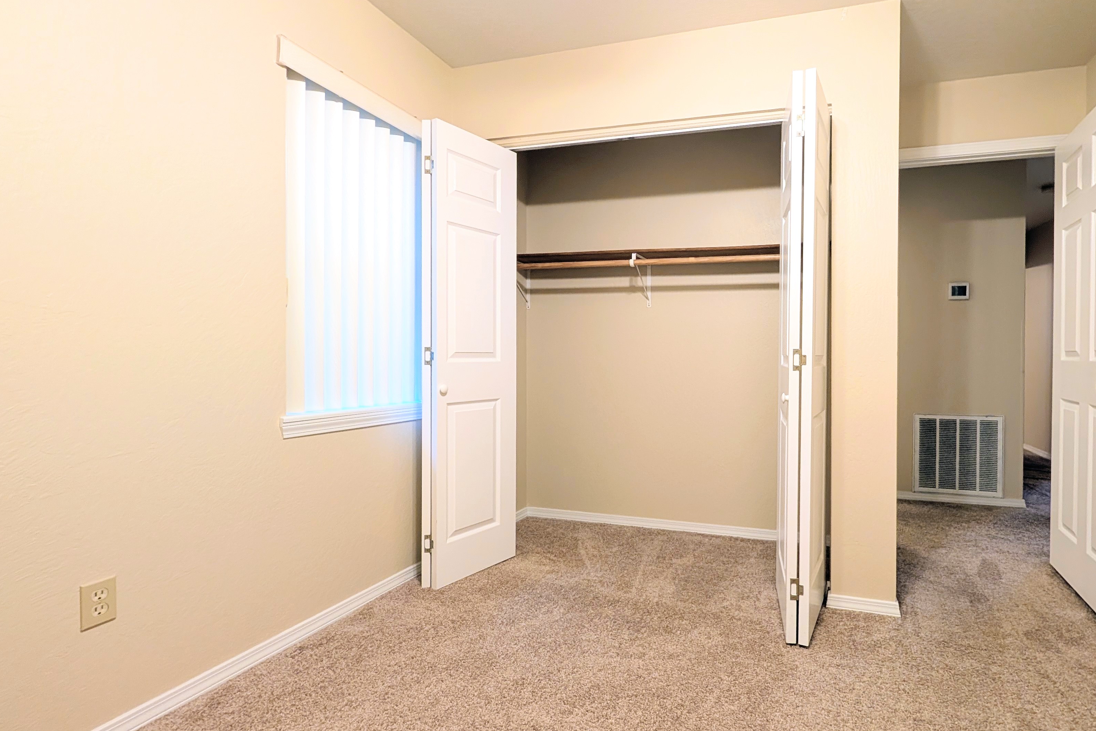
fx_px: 487
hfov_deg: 95.3
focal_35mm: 16
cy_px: 361
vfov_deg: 73.7
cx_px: 666
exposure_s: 1/30
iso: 112
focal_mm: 2.02
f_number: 1.7
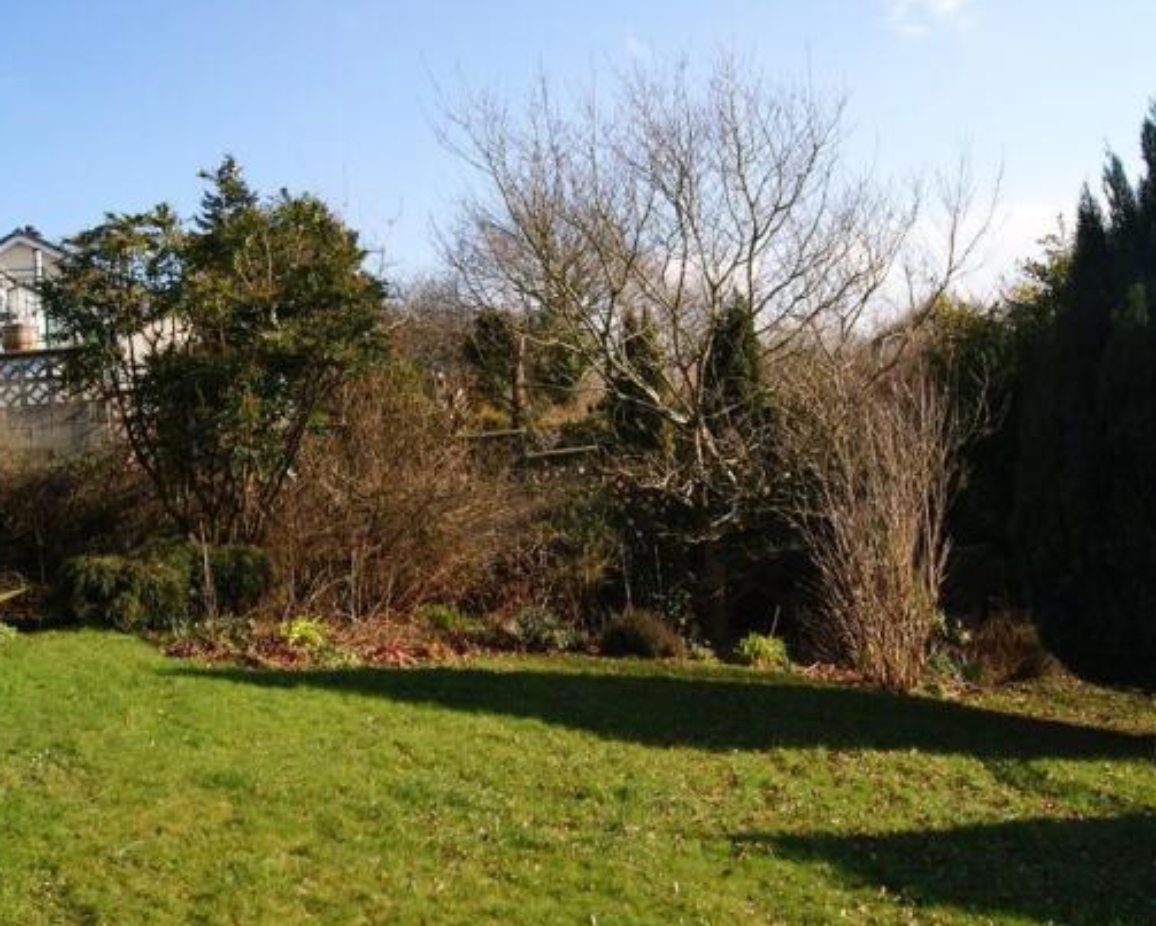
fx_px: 1130
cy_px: 478
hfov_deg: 54.2
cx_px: 545
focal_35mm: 33
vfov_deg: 44.6
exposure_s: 1/100
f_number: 10
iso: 100
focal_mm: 18
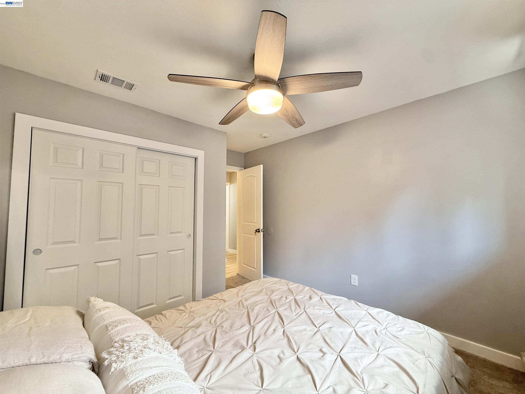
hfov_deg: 102.1
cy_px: 197
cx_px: 262
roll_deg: +0.7
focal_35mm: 14
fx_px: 212
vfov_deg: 85.7
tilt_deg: +3.4
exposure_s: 1/60
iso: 250
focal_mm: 2.22
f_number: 2.2
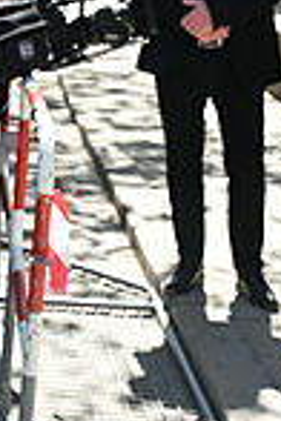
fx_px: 1253
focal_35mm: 107
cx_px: -216
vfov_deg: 19.1
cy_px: 150
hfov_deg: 11.9
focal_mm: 29
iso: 200
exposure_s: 1/200
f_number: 6.3
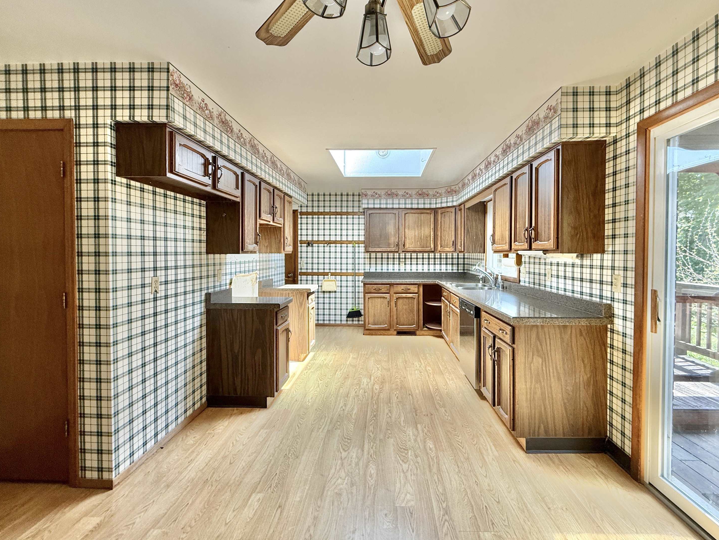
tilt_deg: -0.1
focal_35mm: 15
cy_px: 256
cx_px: 379
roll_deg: +0.7
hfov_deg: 98.1
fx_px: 312
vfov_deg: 81.7
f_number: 2.2
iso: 100
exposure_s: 1/99
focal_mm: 2.22
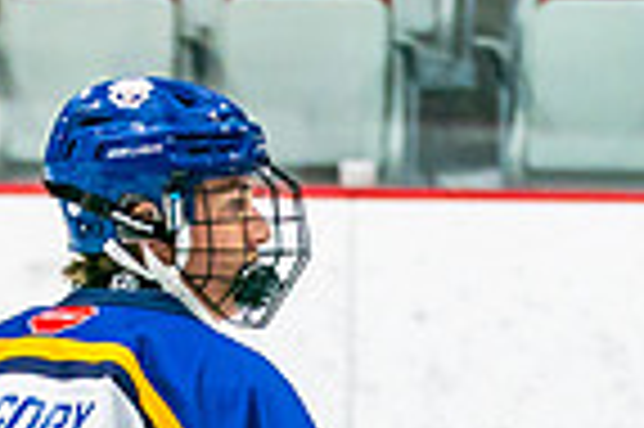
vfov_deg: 1.8
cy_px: 690
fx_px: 13401
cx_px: 115
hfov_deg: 2.8
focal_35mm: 750
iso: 500
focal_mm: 110
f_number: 3.2
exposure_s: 1/640
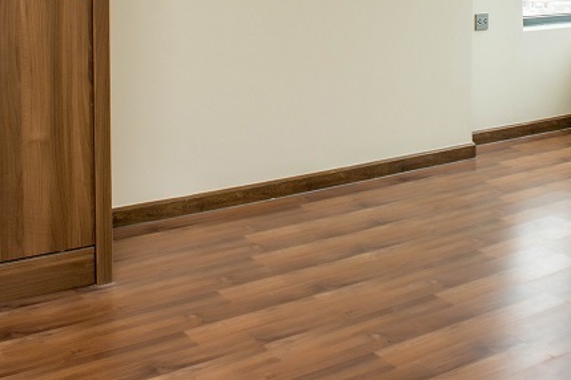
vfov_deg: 22.6
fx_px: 888
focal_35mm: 56
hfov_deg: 35.6
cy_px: -56
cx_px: 311
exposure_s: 1/125
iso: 400
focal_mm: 20
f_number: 9
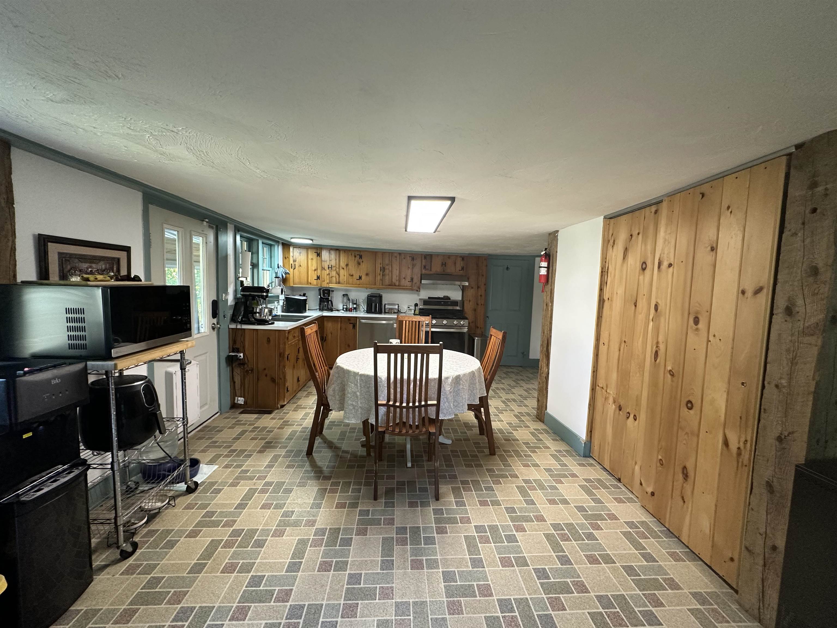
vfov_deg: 85.7
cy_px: 314
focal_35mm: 14
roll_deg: -3.1
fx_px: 339
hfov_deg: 102.1
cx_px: 418
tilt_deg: -4.8
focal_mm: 2.22
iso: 250
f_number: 2.2
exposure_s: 1/99
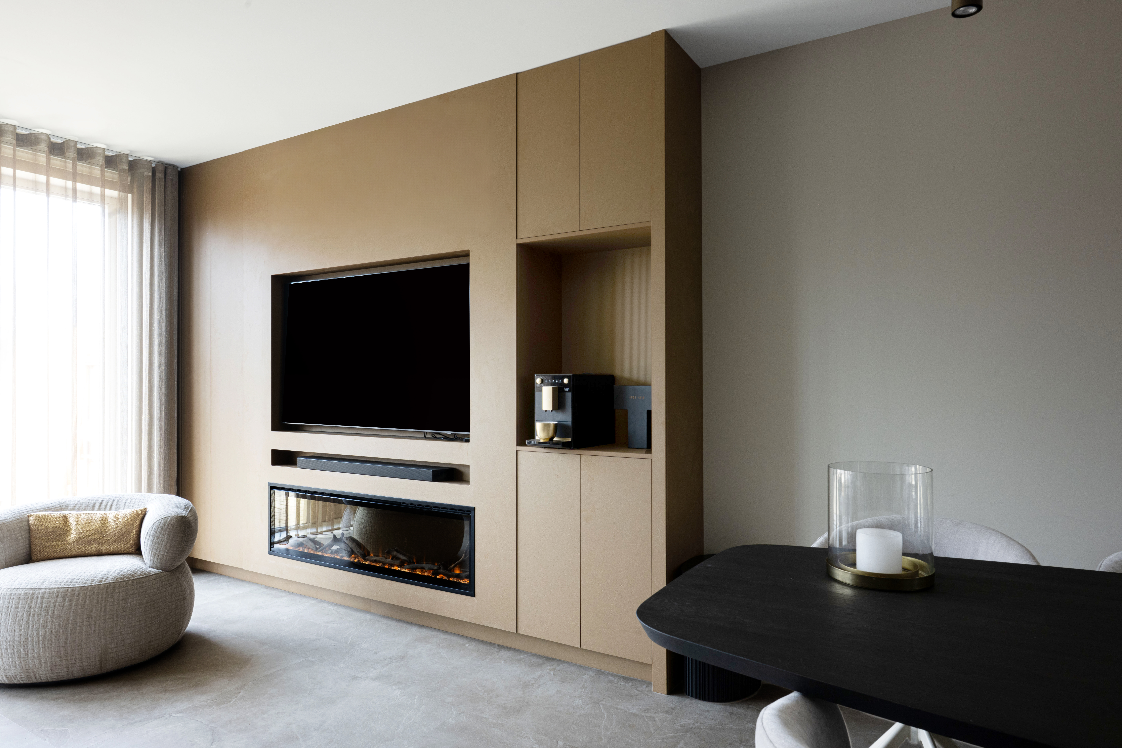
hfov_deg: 78.6
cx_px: 578
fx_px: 686
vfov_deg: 57.2
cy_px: 382
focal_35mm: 22
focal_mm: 21
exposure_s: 1/2
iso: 200
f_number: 11
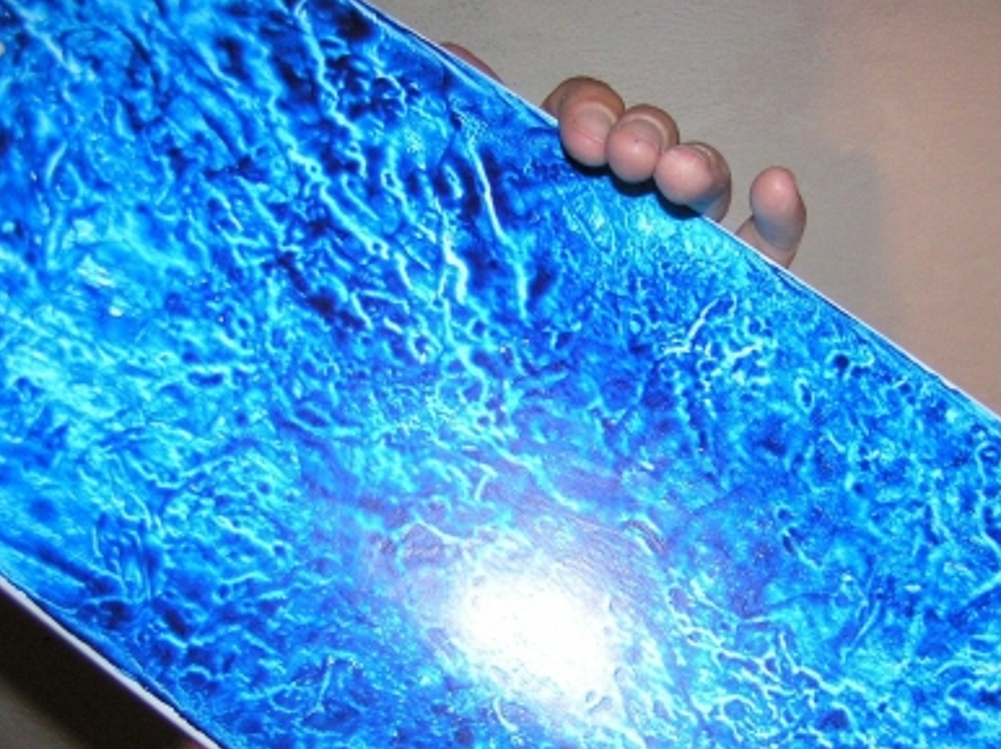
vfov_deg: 31.5
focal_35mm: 46
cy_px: 412
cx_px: 528
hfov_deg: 41.2
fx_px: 1329
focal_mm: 5.8
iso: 200
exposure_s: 1/40
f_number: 2.8
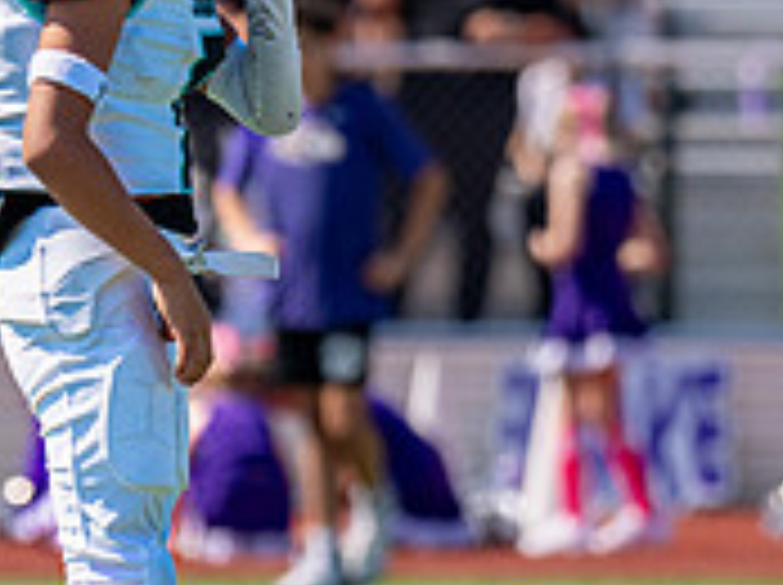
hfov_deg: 3.4
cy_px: 72
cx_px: 102
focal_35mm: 590
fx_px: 13327
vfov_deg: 2.5
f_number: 2.8
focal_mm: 121
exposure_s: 1/2000
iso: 100
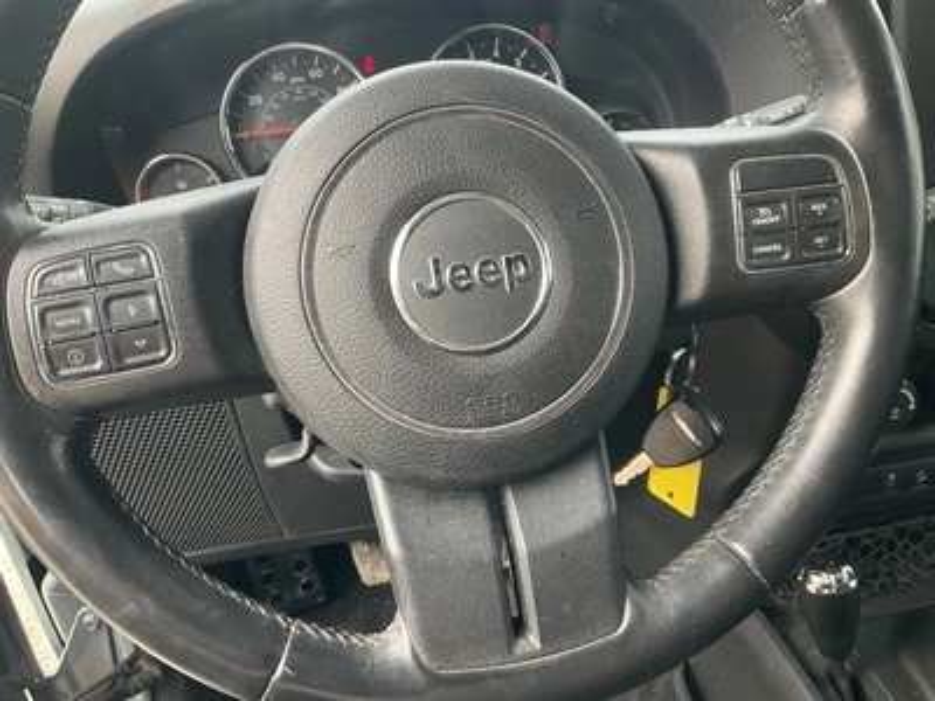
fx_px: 783
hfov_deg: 61.7
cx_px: 468
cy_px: 350
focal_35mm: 29
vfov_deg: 48.2
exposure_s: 1/122
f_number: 1.8
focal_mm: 3
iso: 64
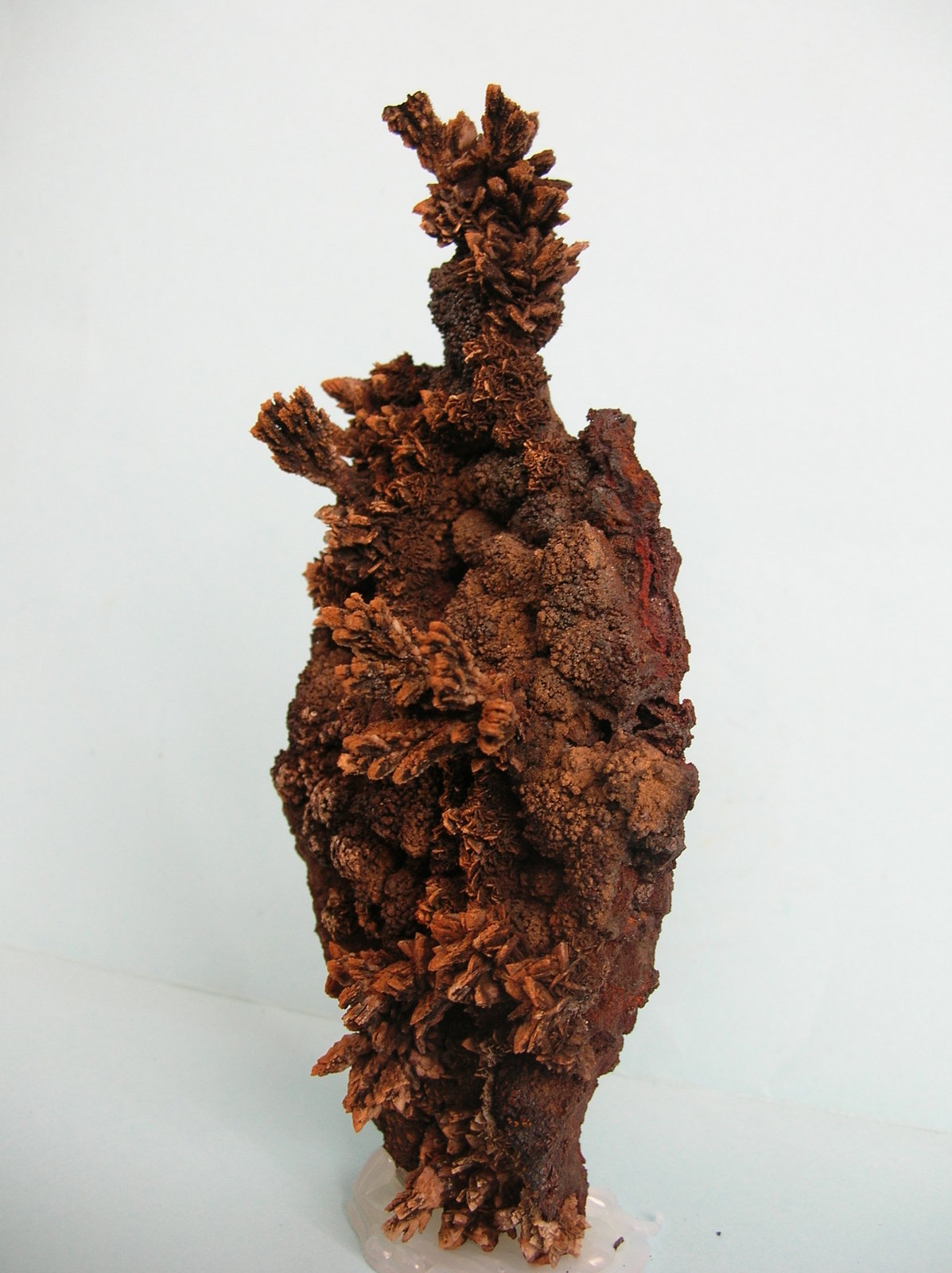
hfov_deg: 39.6
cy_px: 636
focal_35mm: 36
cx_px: 476
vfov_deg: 51.4
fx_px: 1322
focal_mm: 6
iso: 50
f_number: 2.7
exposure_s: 1/12.3
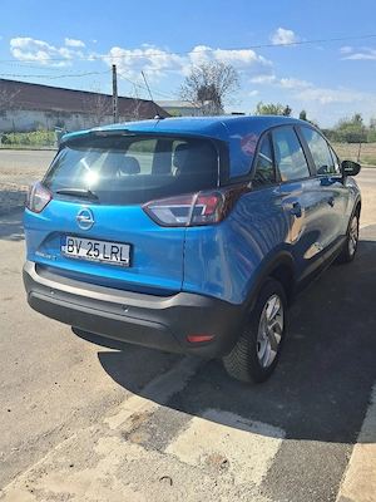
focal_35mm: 27
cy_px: 251
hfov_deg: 51.4
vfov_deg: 65.3
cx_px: 188
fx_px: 391
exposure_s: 1/588
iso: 50
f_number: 1.8
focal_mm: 4
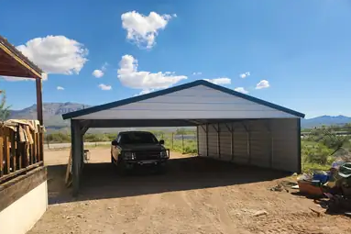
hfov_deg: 71.5
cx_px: 176
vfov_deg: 51.1
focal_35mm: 25
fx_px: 244
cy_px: 132
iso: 20
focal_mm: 5.4
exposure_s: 1/1732
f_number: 1.8
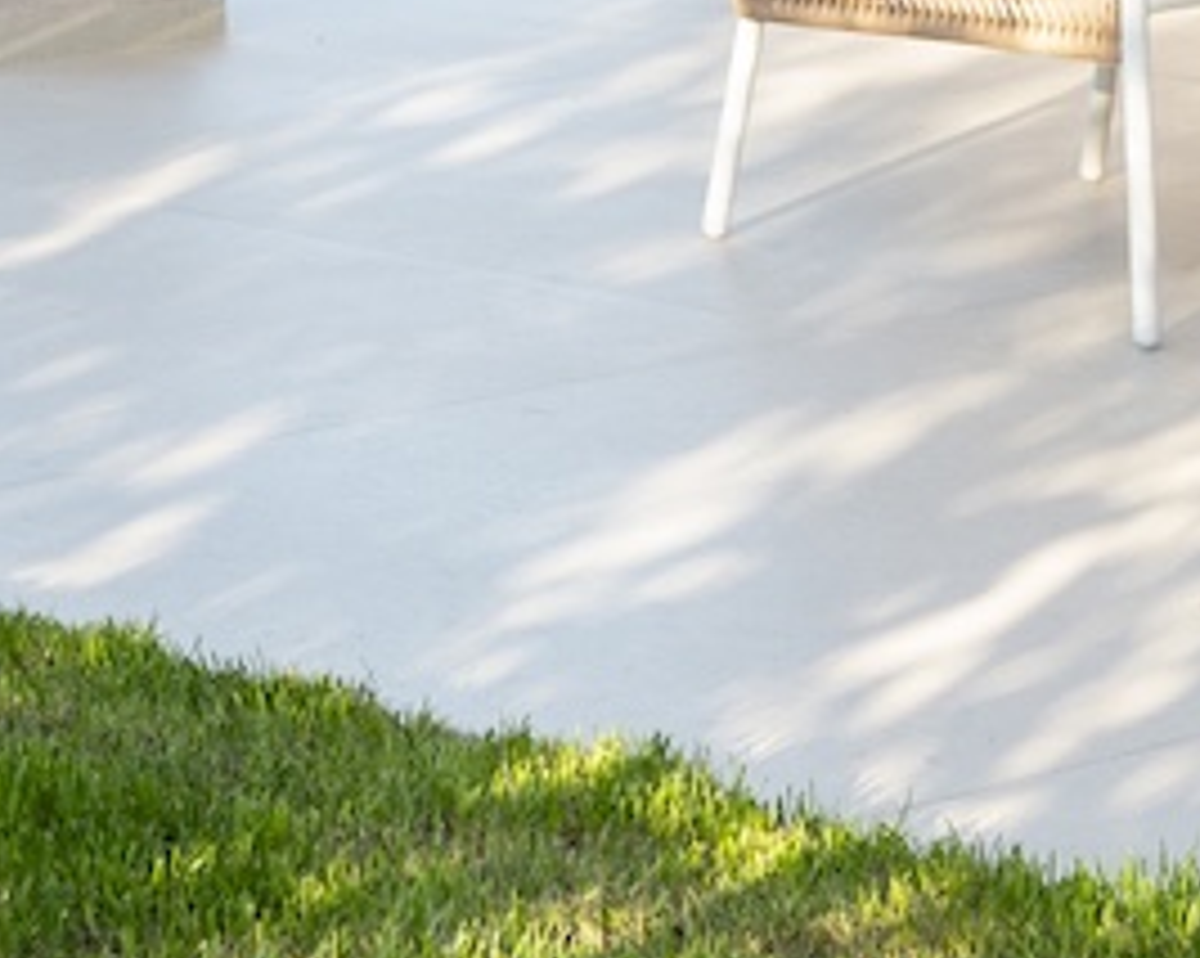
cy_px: -1113
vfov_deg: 7.5
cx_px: 1061
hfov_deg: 9.8
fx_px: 6989
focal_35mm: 197
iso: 800
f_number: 4
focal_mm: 35
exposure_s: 1/800
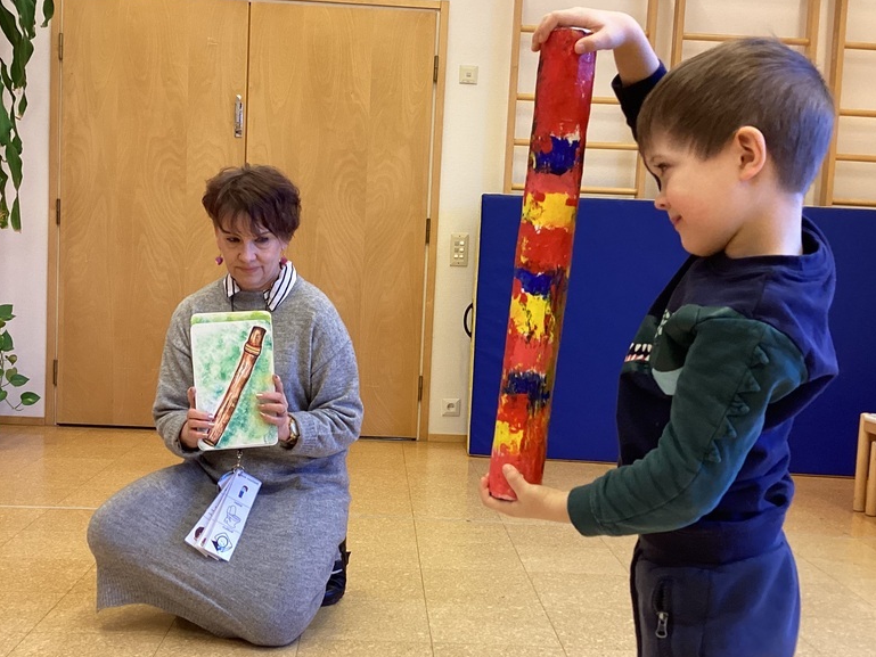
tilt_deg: -4.6
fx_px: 1088
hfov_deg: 43.8
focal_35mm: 43
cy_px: 354
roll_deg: -2.5
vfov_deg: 33.6
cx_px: 404
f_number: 2.4
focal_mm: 3.3
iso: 100
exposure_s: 1/50
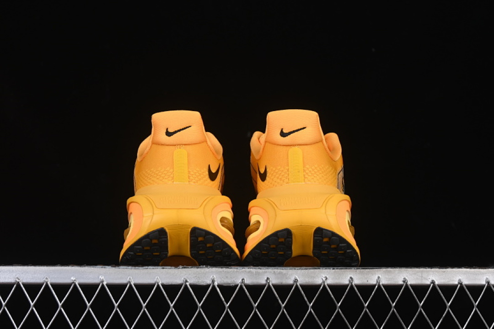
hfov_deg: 27.0
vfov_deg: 18.2
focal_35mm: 75
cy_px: 164
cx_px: 247
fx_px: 1029
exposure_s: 1/80
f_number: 8
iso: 160
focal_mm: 50
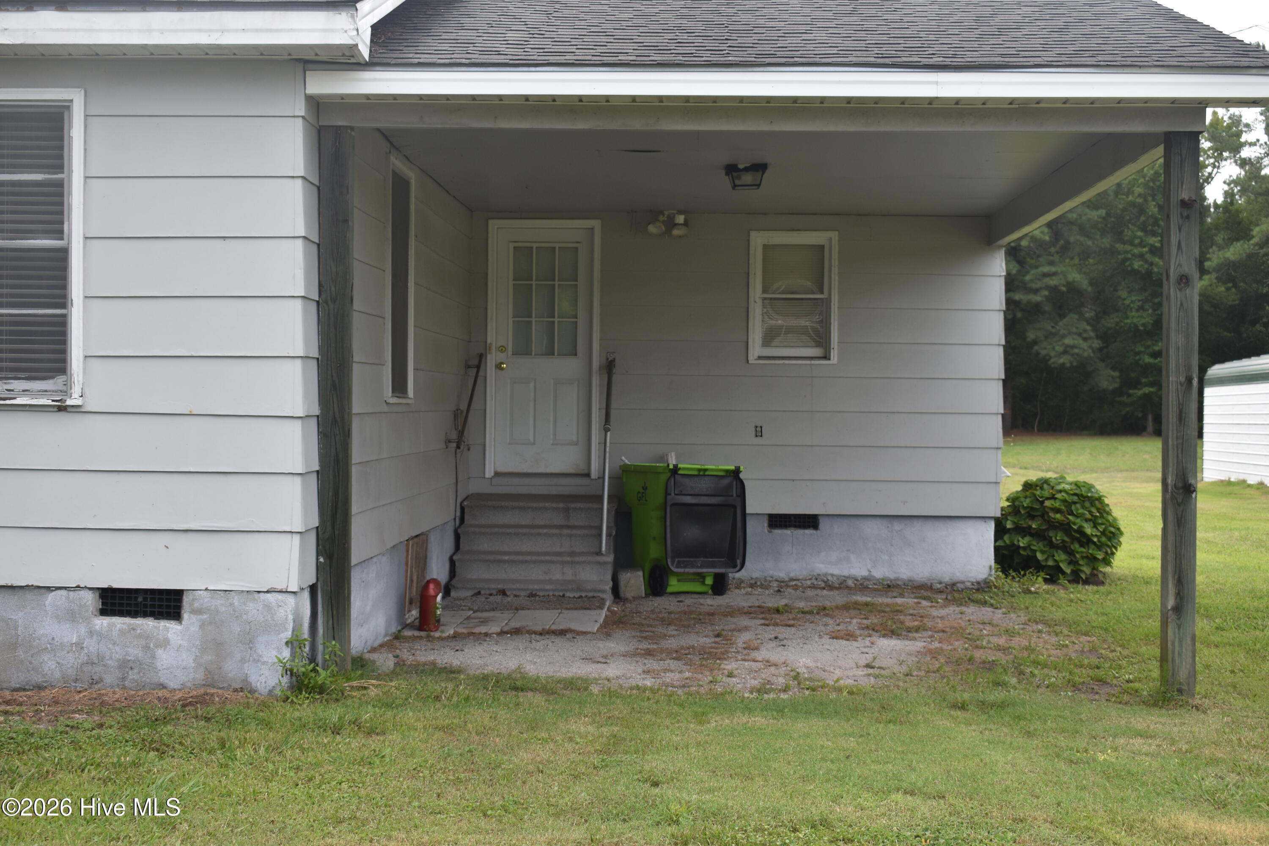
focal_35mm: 51
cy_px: 423
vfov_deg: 26.5
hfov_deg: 38.9
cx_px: 634
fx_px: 1798
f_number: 6.3
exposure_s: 1/250
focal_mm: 34
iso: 200
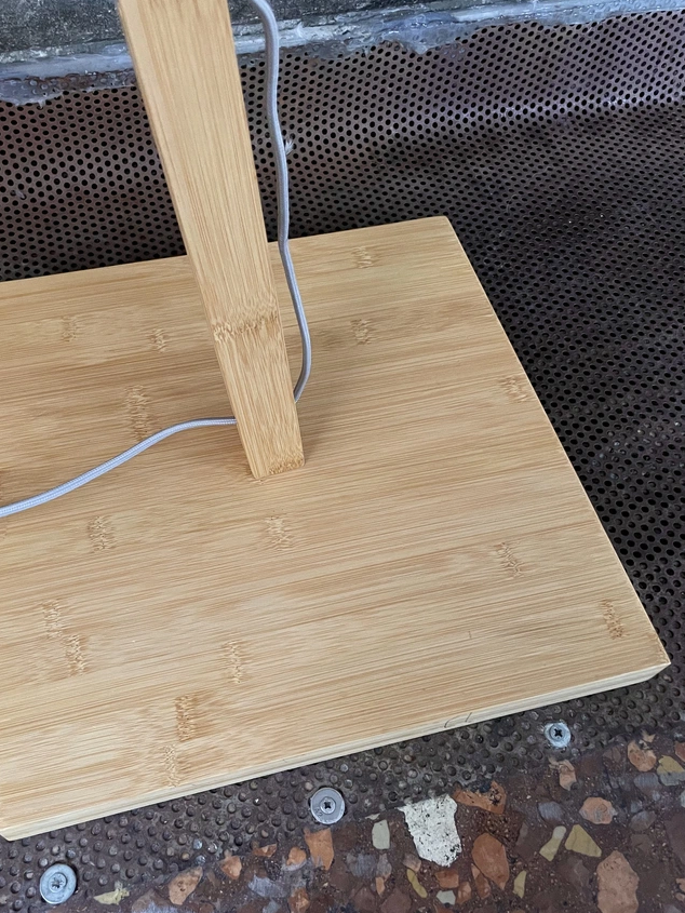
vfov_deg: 58.3
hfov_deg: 45.2
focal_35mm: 31
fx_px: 818
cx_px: 278
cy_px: 449
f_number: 1.6
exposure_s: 1/60
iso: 320
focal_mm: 4.2
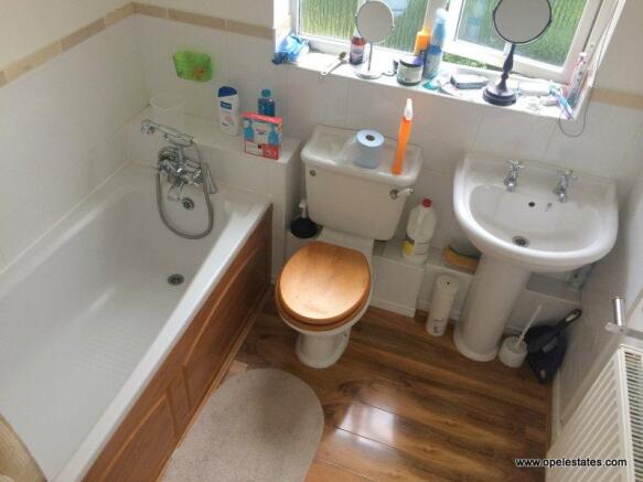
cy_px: 241
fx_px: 557
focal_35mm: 30
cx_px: 322
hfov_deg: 60.0
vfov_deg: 46.8
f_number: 2.2
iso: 40
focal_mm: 4.12
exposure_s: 1/30
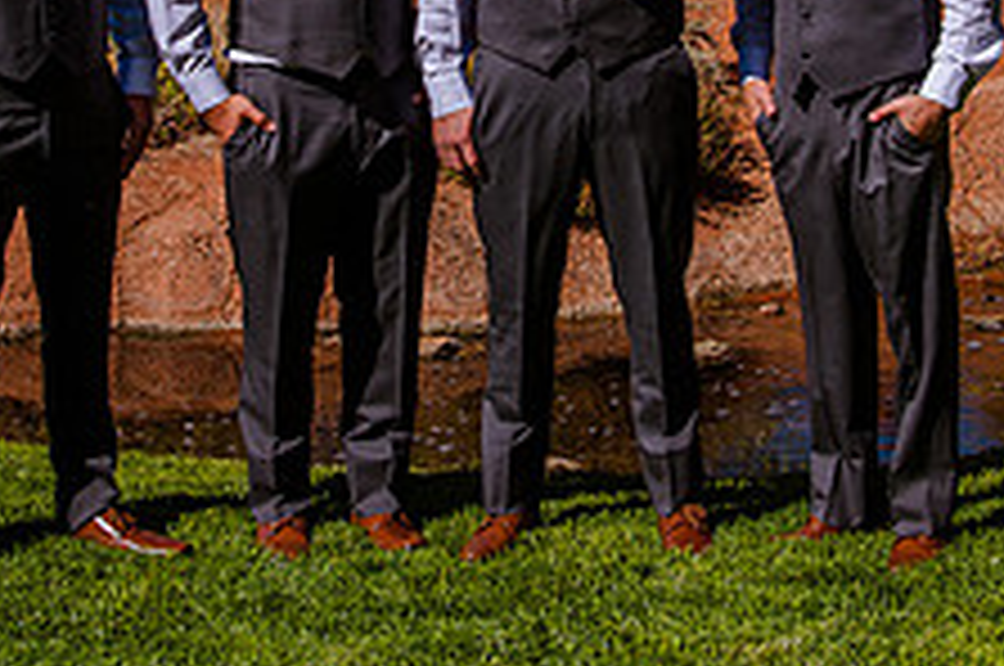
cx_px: 455
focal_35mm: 99
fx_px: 2757
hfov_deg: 20.6
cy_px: -99
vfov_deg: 13.5
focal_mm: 38
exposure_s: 1/1000
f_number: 8
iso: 200
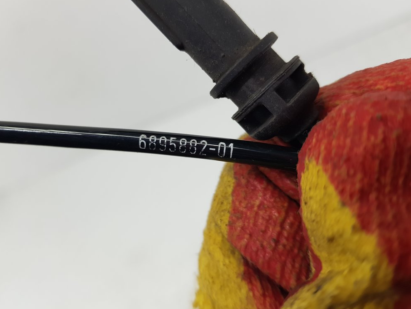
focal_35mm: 27
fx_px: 321
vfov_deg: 51.4
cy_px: 152
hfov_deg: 65.3
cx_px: 198
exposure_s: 1/100
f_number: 1.7
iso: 50
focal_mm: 4.2
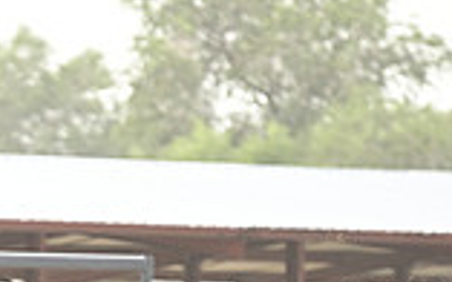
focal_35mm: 752
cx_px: -161
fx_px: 9260
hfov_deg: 2.8
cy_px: 551
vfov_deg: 1.7
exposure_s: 1/1600
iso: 800
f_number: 2.8
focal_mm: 200
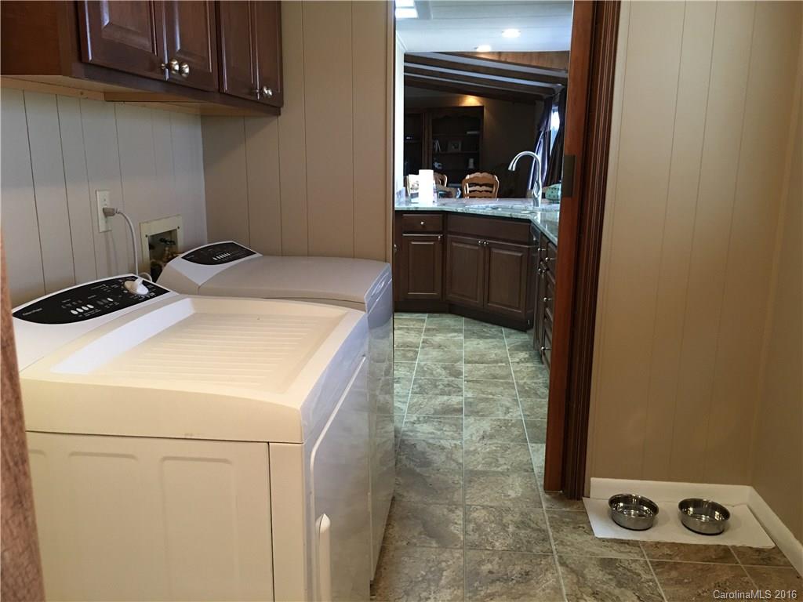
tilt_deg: -12.2
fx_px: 673
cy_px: 301
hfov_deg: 61.7
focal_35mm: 29
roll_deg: -0.4
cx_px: 402
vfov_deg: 48.2
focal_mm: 4.15
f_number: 2.2
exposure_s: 1/15
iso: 80
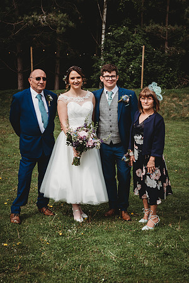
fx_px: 457
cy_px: 142
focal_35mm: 58
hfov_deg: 23.4
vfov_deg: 34.5
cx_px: 94
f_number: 4.5
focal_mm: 58
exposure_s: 1/1600
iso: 200
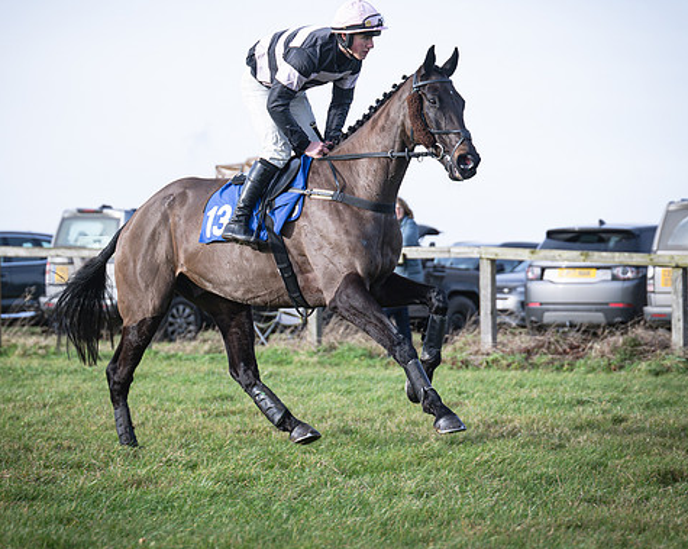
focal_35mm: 181
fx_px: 3682
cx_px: 397
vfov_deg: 8.5
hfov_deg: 10.7
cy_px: 271
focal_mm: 77
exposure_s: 1/1000
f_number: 2.8
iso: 125
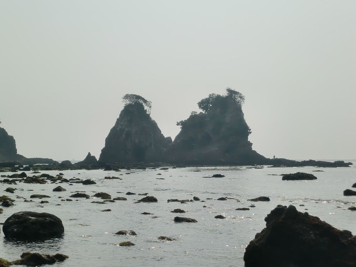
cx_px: 178
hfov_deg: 25.0
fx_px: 802
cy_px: 134
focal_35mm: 78
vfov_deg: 18.9
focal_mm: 13.02
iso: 64
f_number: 14
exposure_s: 1/160
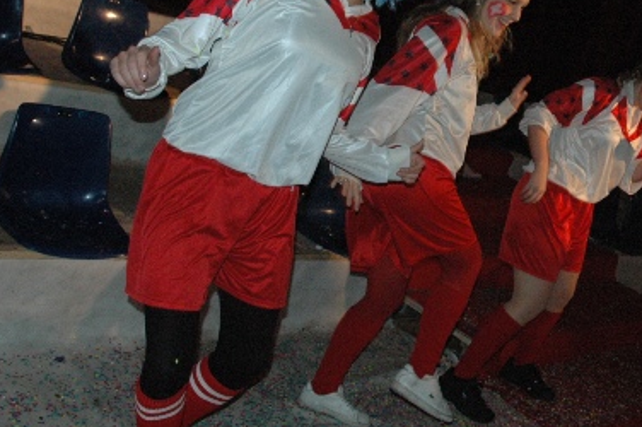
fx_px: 820
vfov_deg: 28.9
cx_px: 427
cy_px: 130
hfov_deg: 42.2
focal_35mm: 46
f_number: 5
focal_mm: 18
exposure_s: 1/60
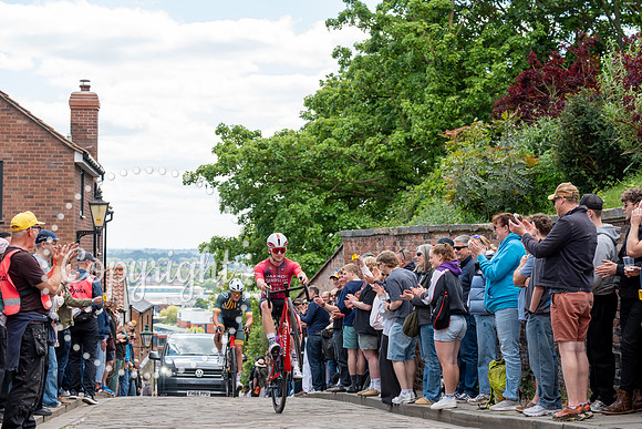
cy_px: 214
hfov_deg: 27.7
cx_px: 321
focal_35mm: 73
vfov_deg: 18.7
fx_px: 1302
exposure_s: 1/1000
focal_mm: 70
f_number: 5
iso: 400
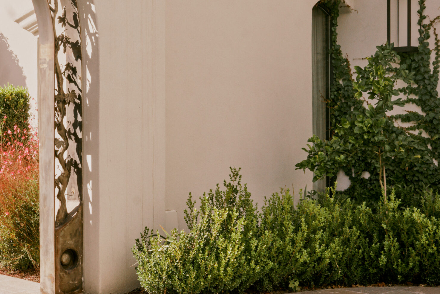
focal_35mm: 73
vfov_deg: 18.6
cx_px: 97
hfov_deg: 27.2
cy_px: 95
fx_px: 892
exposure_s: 1/250
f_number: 11
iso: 200
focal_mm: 28
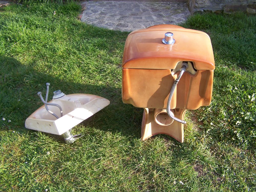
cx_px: 128
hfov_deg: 49.0
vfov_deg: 37.7
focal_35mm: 38
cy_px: 96
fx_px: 281
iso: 64
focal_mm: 6.3
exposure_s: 1/200
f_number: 2.8
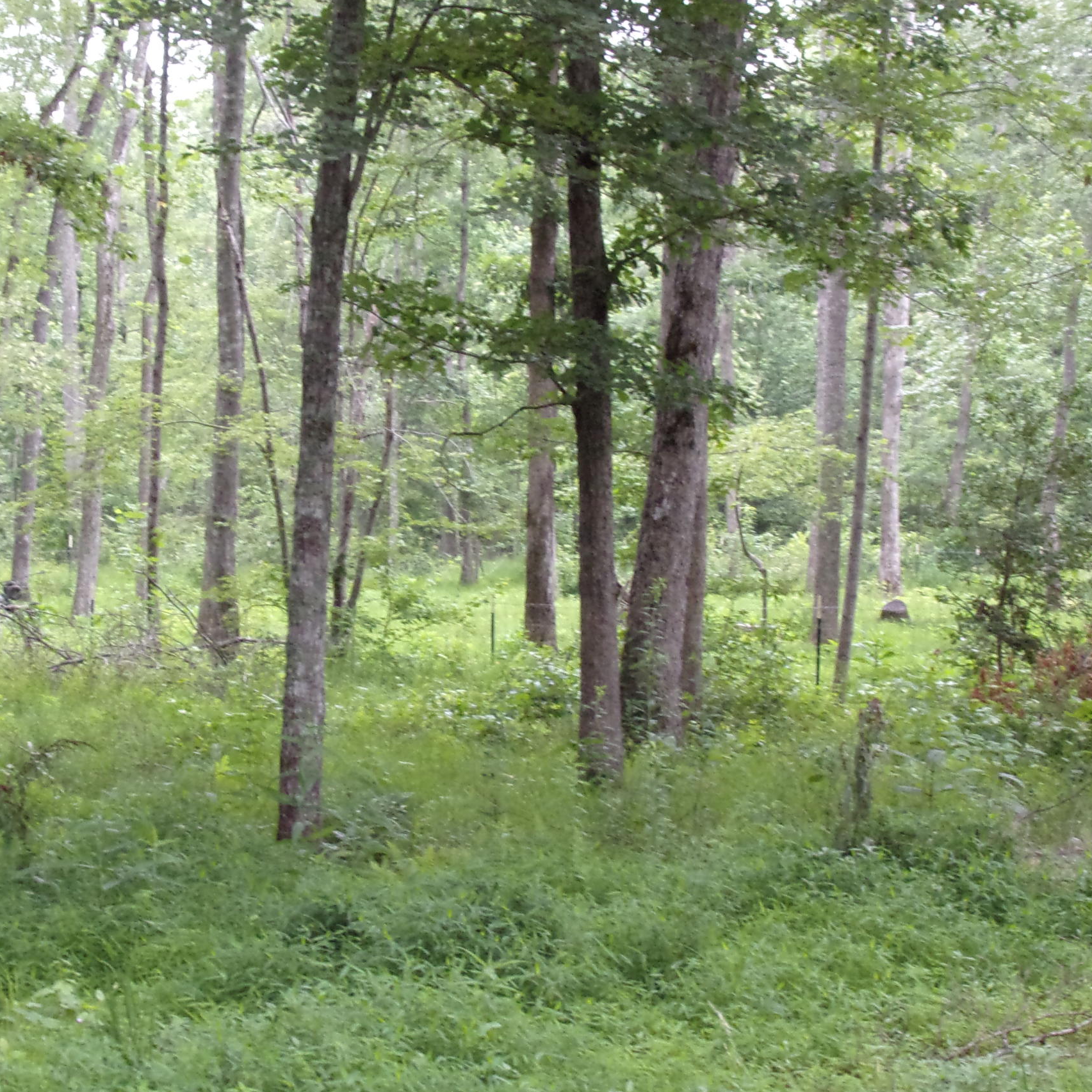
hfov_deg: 20.5
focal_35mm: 84
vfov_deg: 20.6
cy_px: 637
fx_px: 2998
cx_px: 252
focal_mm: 9.8
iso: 200
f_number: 4.3
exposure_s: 1/25
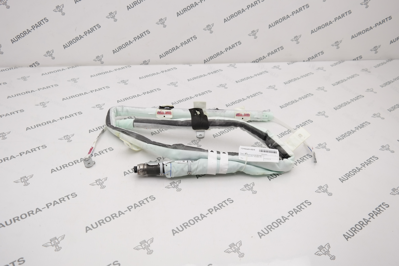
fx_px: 332
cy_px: 133
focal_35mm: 30
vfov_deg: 43.6
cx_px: 200
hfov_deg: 61.9
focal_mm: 20
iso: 100
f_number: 4
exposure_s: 1/125
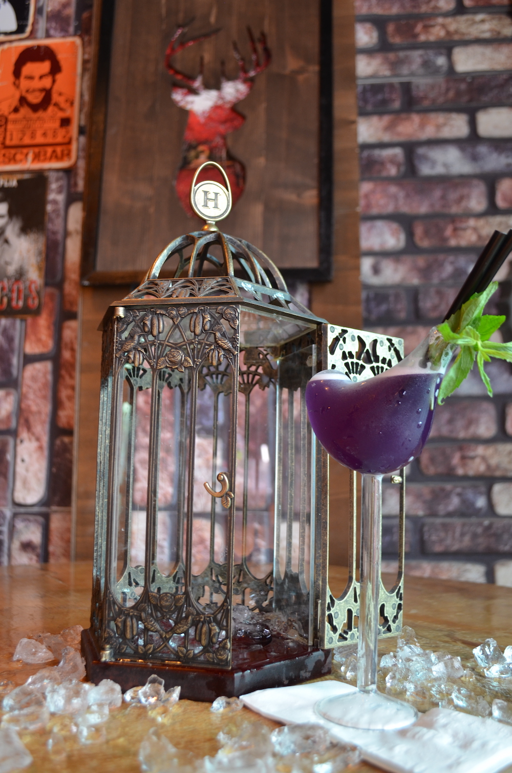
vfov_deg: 57.3
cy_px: 386
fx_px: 707
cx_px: 256
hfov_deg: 39.8
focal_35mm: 33
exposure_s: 1/15
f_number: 4
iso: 400
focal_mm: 22
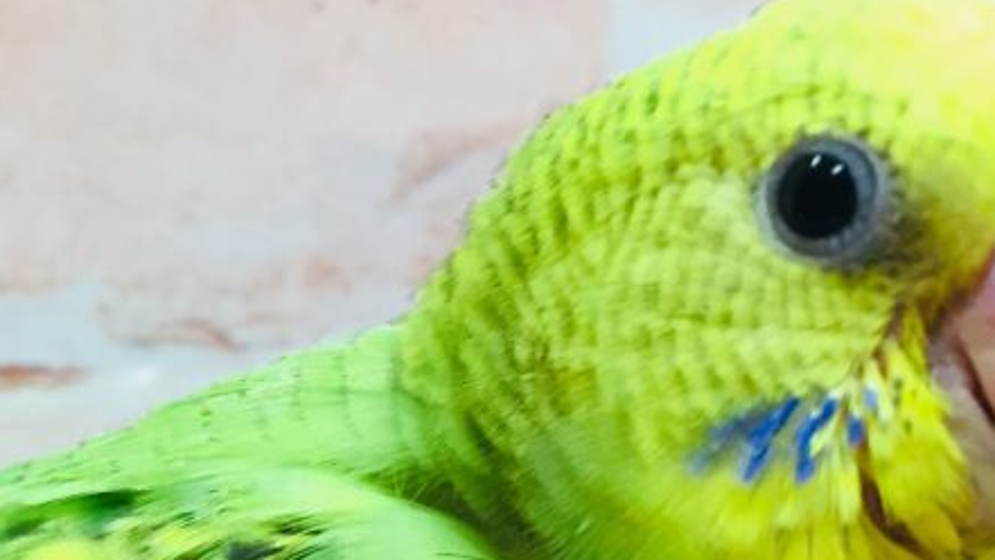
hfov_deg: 23.9
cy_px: 506
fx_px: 2269
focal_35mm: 86
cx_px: 47
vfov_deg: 13.9
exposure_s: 1/30
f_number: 2.2
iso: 64
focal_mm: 4.15
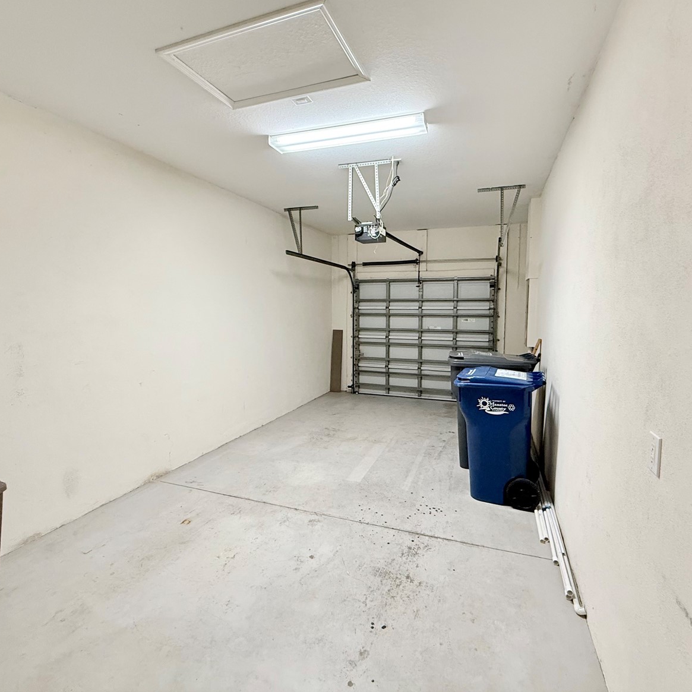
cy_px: 337
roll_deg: -0.3
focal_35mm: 17
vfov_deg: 83.9
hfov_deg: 83.9
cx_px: 362
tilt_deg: -3.7
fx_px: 384
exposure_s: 1/60
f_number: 2.2
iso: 320
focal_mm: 2.22
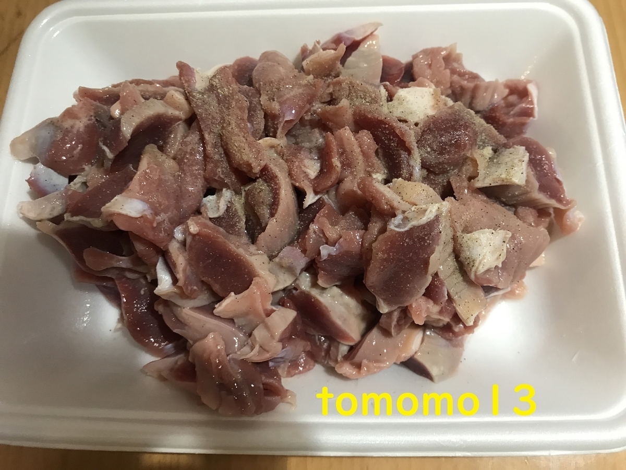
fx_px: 506
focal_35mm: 28
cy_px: 235
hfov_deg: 63.4
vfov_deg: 49.7
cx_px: 313
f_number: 1.8
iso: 64
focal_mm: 3.99
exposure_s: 1/17
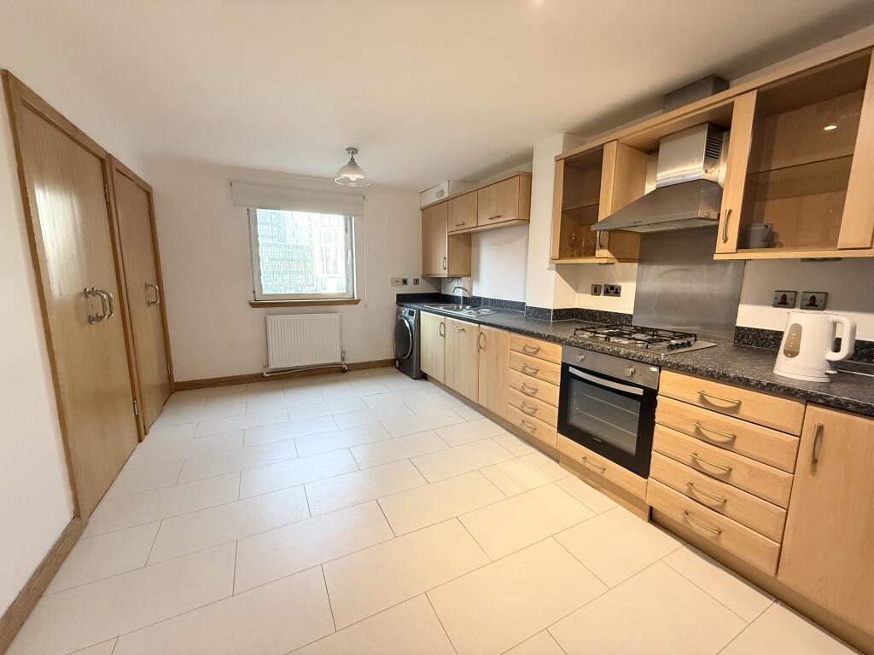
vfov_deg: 85.7
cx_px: 437
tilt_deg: -8.5
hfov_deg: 102.1
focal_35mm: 14
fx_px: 353
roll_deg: -0.2
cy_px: 328
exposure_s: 1/100
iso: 500
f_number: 2.2
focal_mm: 2.22
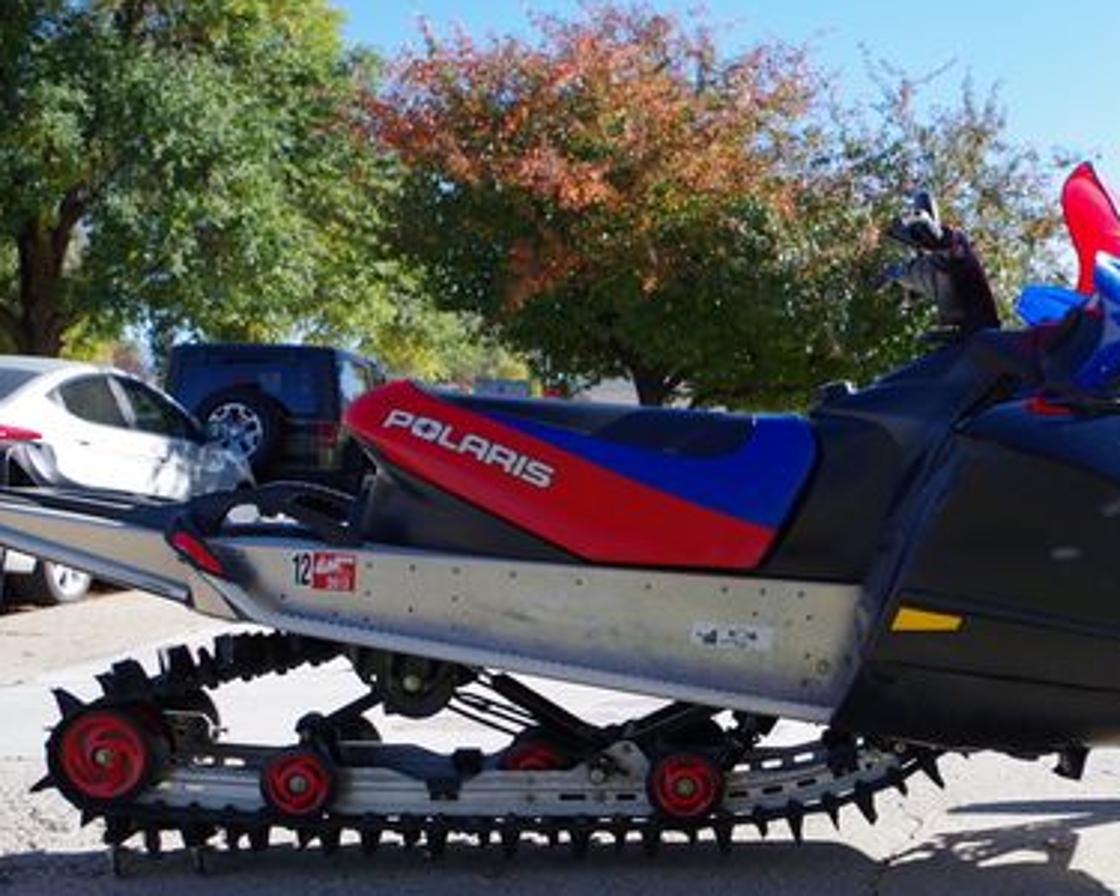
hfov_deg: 38.0
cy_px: 581
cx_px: 806
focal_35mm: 48
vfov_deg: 31.3
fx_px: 1591
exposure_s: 1/320
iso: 200
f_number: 5
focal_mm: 20
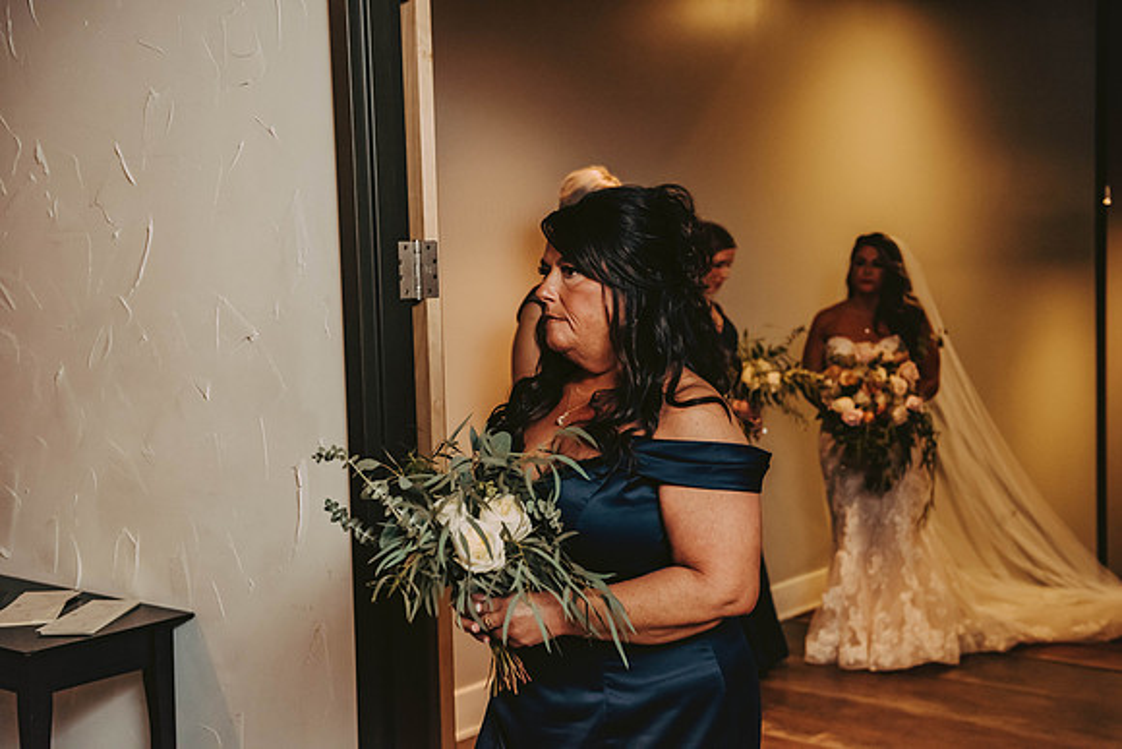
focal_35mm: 50
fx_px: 1559
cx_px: 561
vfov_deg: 27.0
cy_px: 374
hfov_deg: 39.6
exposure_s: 1/250
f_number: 3.2
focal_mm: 50
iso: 2000
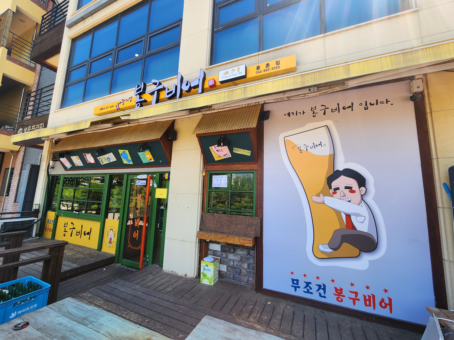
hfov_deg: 106.2
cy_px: 170
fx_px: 170
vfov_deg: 89.9
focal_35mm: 13
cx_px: 227
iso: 50
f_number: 2.2
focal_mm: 2.2
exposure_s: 1/330
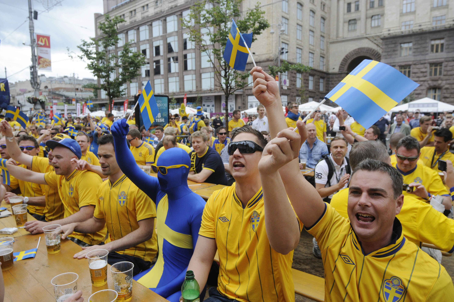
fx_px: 283
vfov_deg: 56.0
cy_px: 151
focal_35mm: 22
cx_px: 227
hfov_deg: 77.4
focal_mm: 15
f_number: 5.6
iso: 500
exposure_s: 1/2000
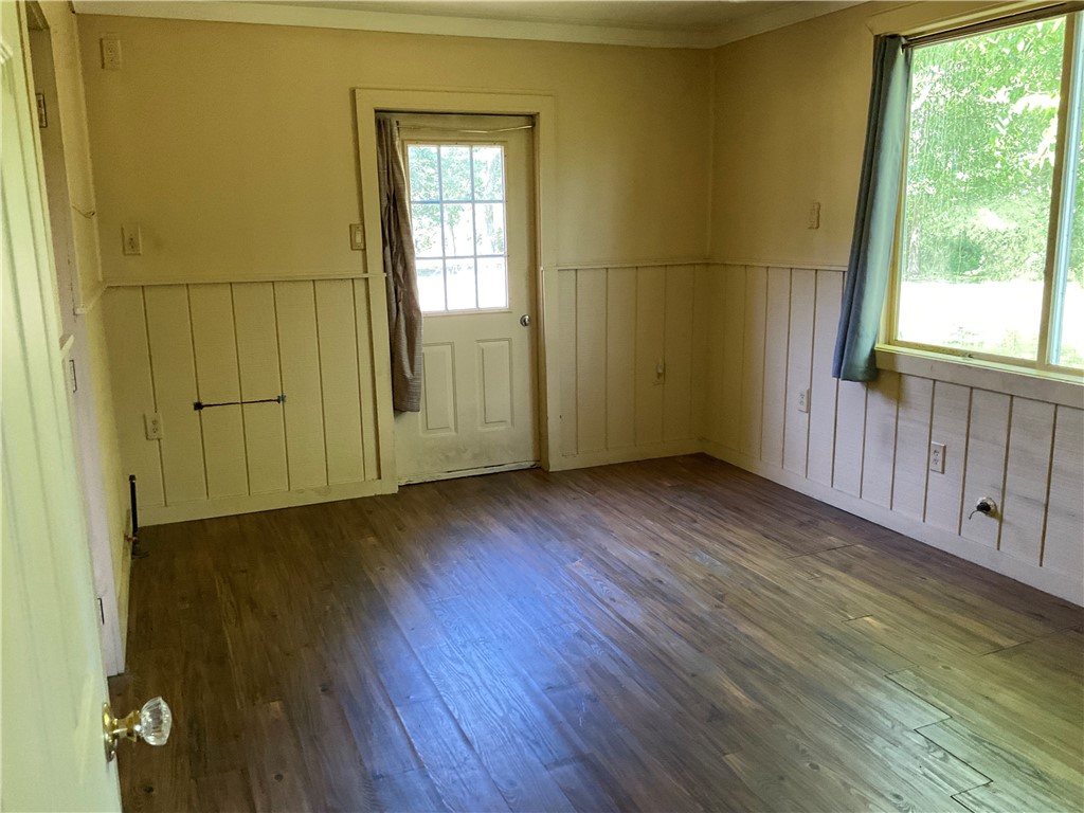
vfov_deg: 48.2
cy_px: 406
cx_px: 542
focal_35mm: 29
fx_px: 908
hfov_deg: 61.7
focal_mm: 3
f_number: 1.8
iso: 200
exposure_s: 1/60
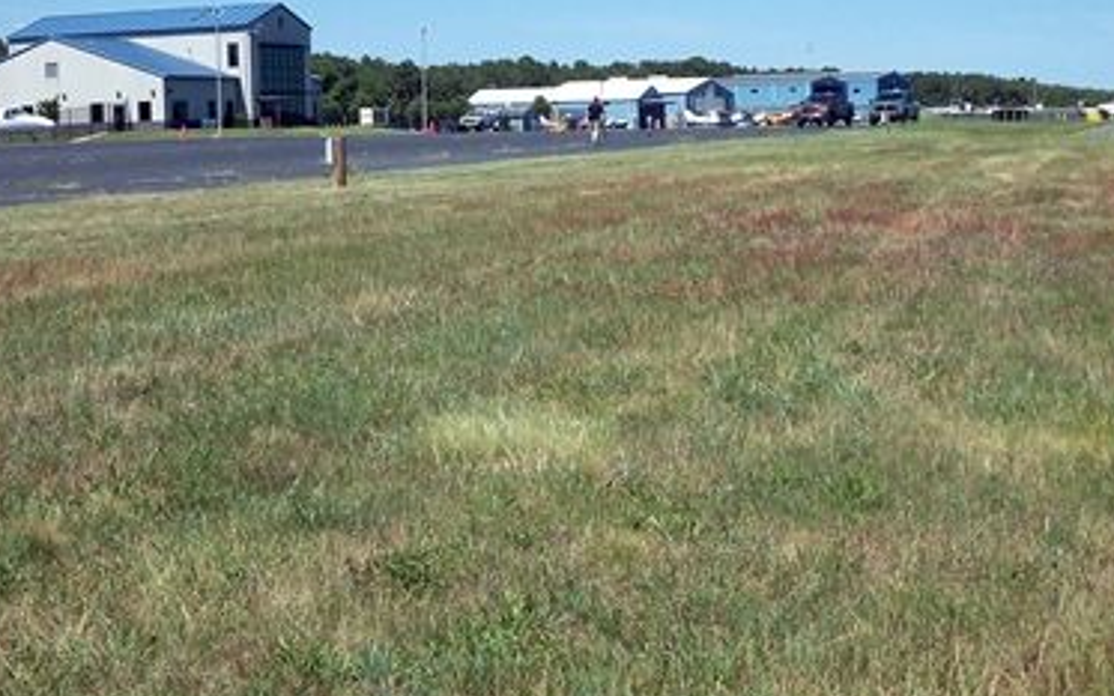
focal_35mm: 61
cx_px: 475
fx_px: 1852
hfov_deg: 33.4
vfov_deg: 21.2
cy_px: 248
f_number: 8.8
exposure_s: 1/160
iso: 80
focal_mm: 5.7
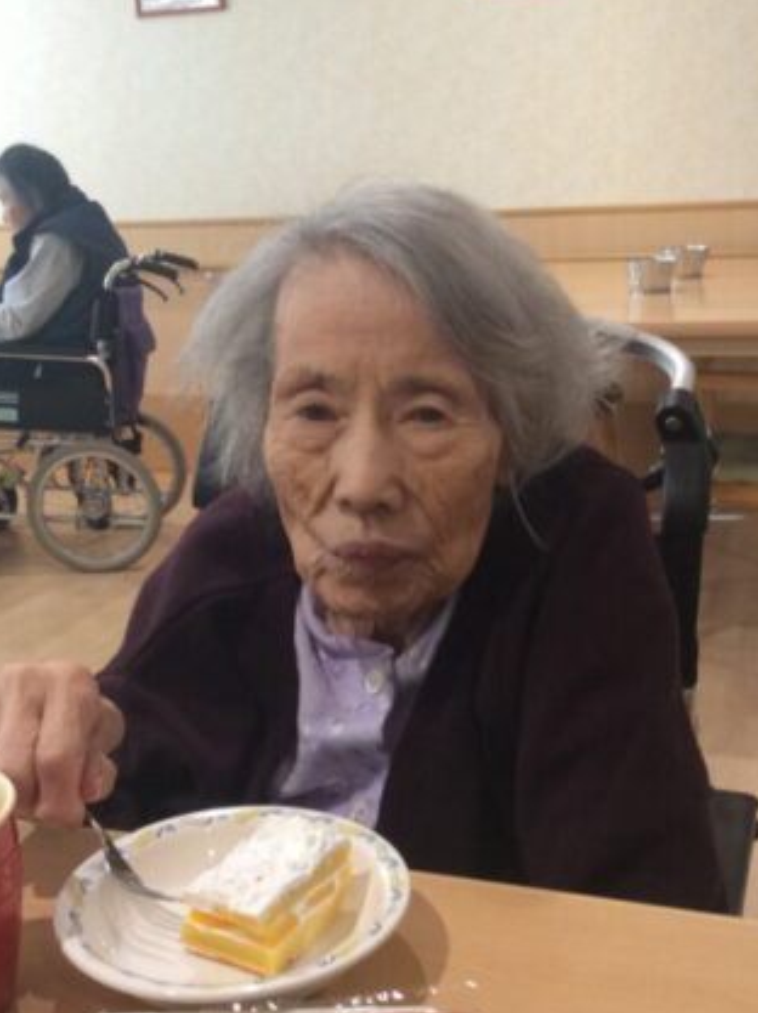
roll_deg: +2.5
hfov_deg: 31.4
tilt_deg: -17.7
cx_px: 336
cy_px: 585
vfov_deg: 41.2
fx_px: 1345
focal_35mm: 46
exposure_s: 1/24
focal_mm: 3.3
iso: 80
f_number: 2.4
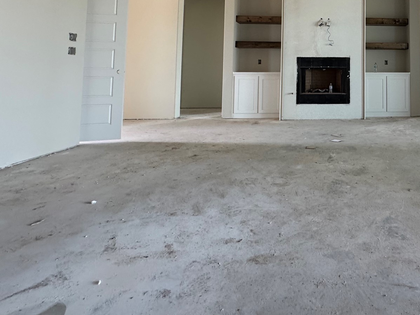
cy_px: 52
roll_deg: +0.1
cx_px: 354
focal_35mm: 24
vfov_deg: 52.2
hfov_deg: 63.3
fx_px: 291
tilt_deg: +3.2
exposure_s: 1/99
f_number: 2.2
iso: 250
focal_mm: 2.22
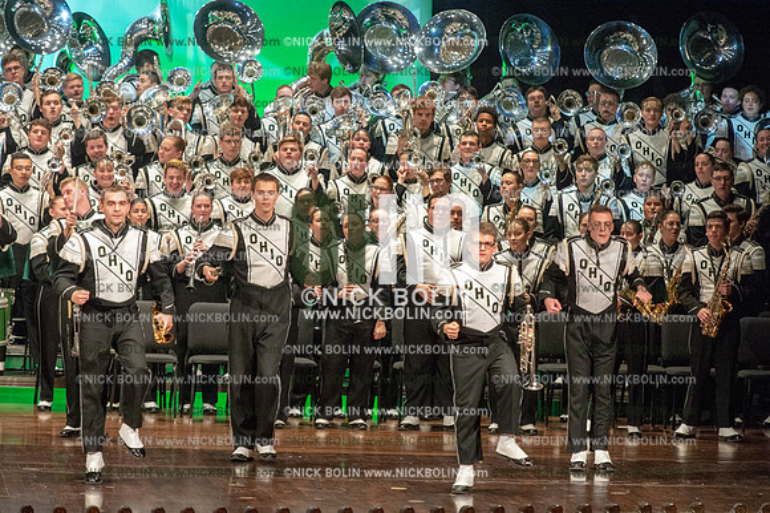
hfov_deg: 9.4
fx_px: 4703
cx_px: 385
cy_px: 256
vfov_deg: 6.2
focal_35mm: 220
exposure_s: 1/320
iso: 8000
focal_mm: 220
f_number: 5.6
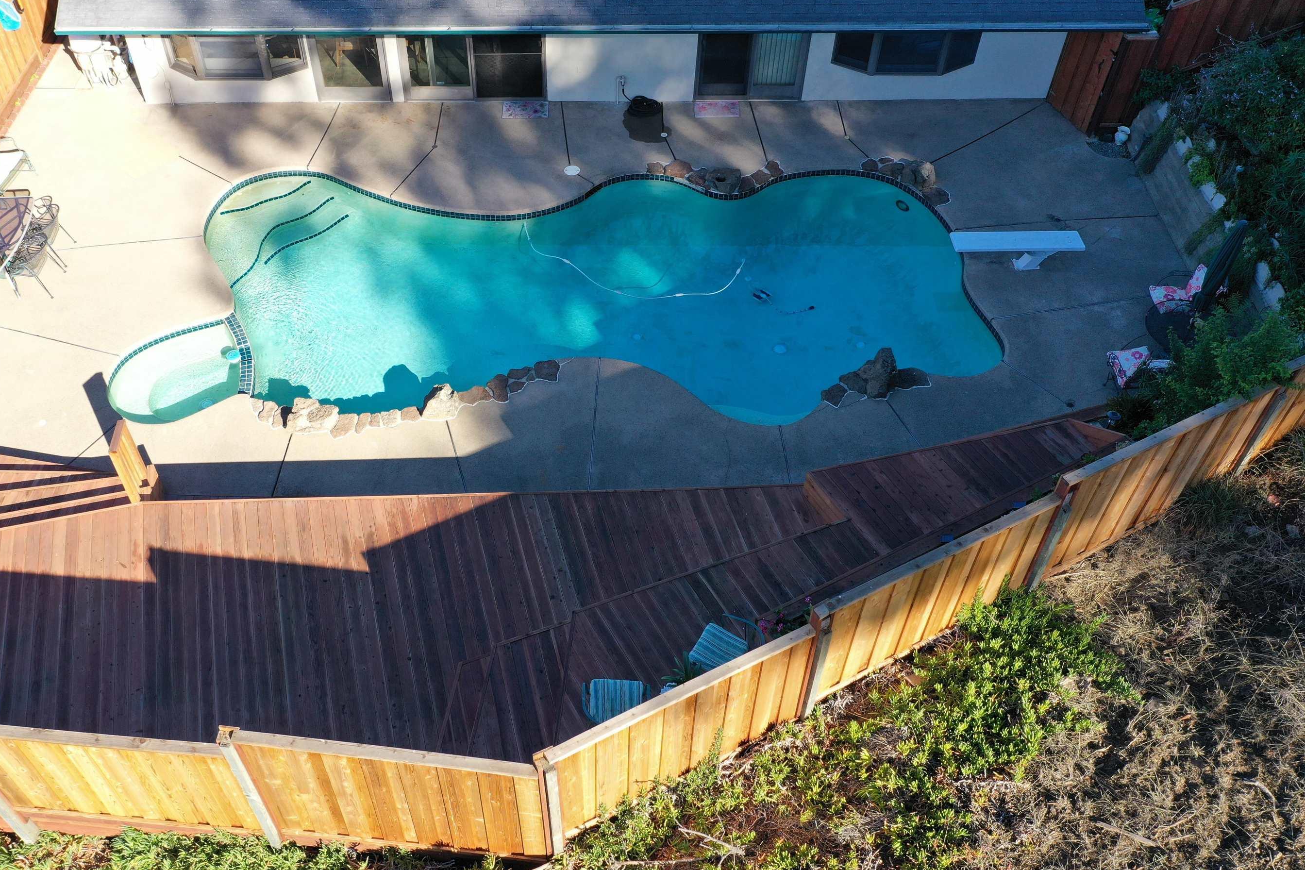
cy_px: 391
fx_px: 1160
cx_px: 568
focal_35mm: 32
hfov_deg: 58.5
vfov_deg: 41.1
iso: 100
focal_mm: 10.26
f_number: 5
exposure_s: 1/200
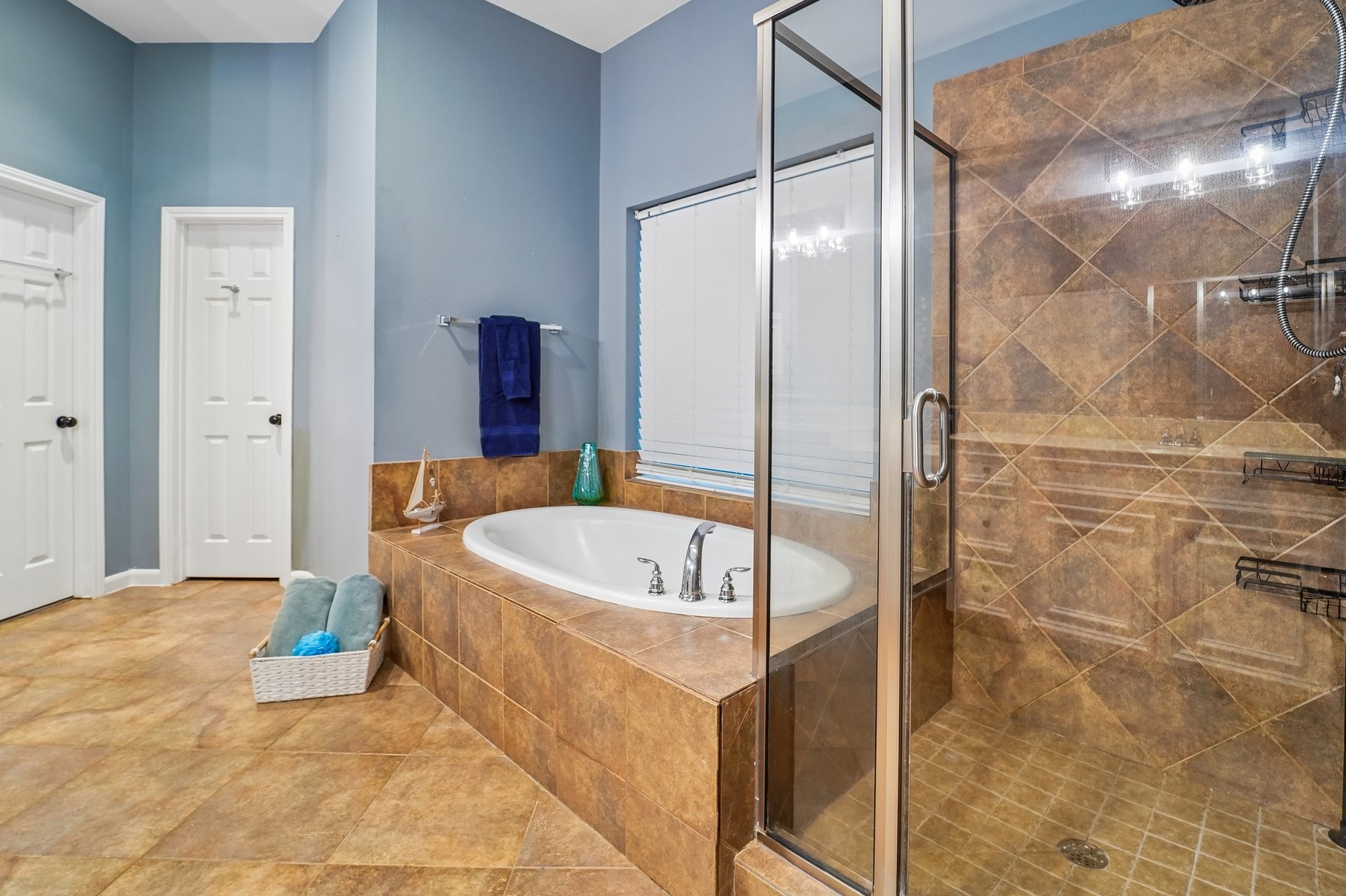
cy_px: 385
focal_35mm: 16
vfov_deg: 73.3
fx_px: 598
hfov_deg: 96.7
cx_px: 696
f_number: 8
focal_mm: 14
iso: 500
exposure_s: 1/8
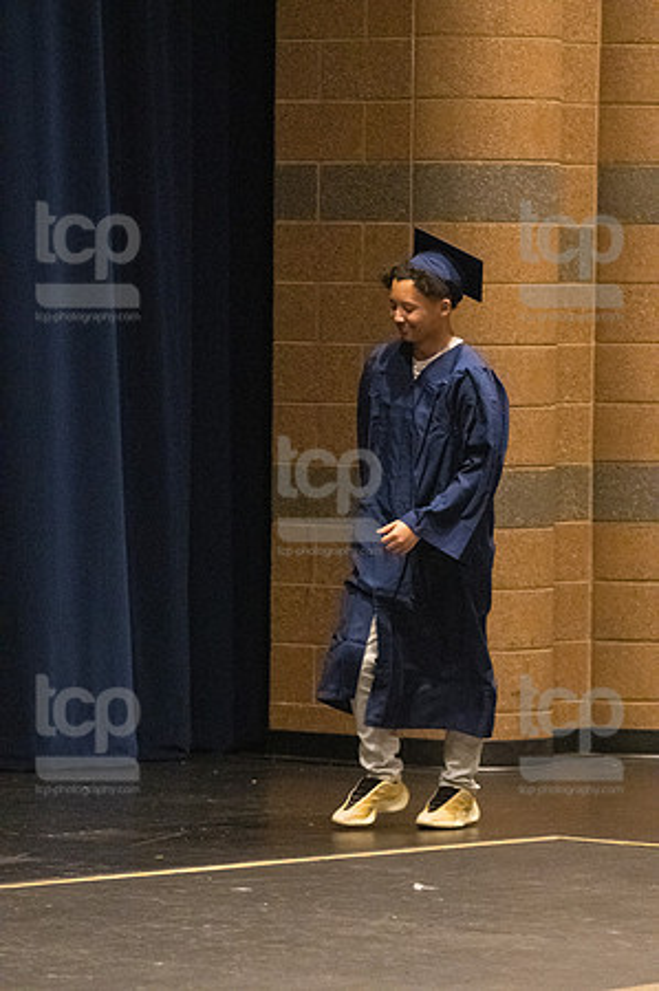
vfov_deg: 7.6
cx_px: 330
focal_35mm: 270
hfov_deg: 5.1
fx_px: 7430
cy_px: 496
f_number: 4.5
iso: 8000
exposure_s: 1/250
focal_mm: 180
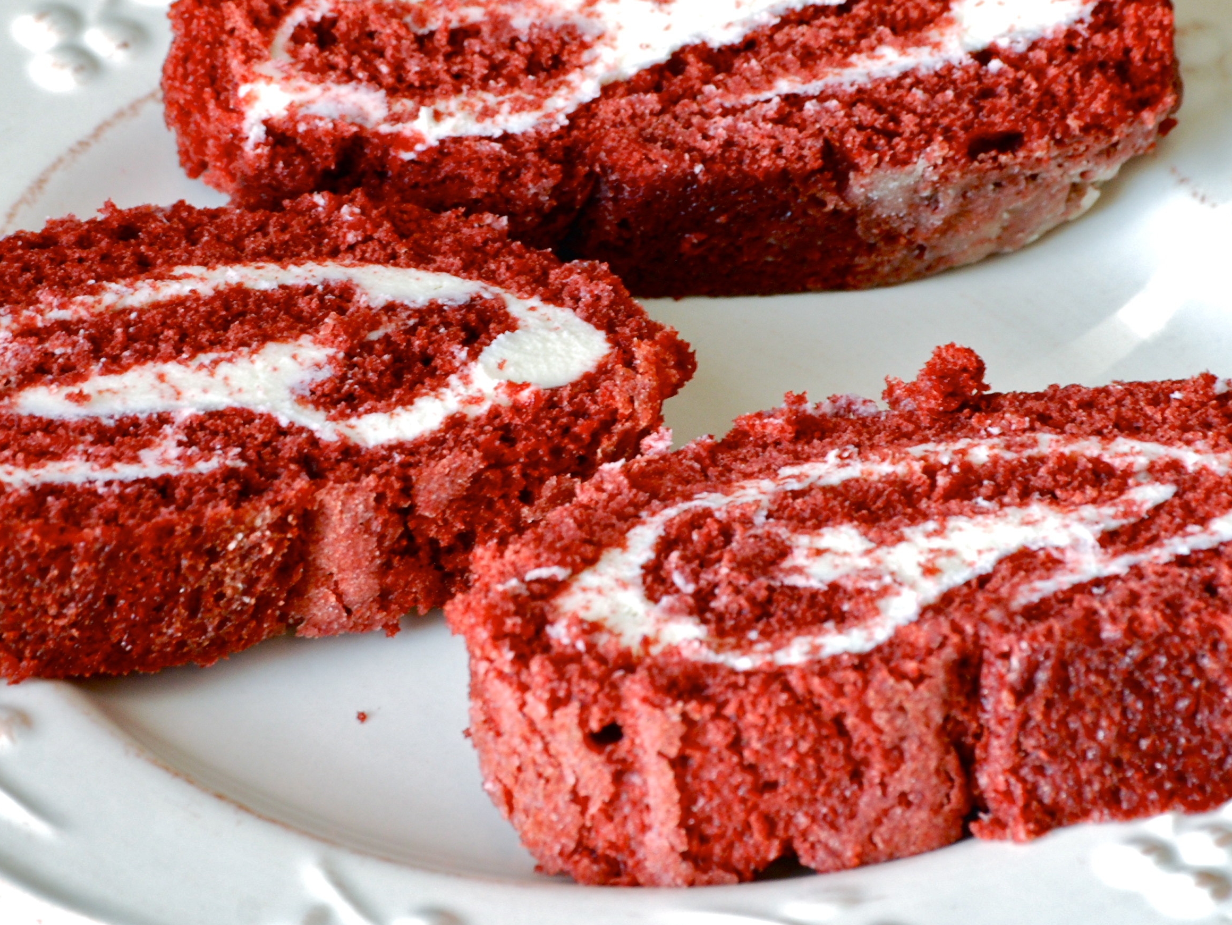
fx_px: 9611
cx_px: 529
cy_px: 319
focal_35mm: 270
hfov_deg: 7.3
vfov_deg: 5.5
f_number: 14
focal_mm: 112
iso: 400
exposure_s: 1/13
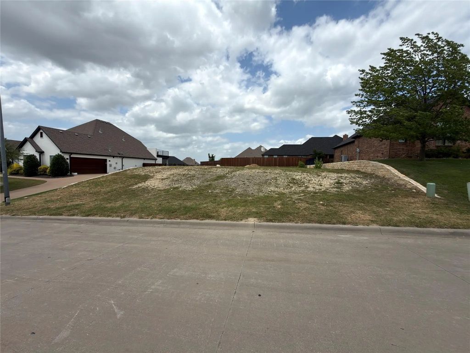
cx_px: 235
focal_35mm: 14
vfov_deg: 85.7
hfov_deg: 102.1
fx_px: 190
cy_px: 176
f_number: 2.2
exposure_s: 1/1143
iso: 16
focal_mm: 2.22
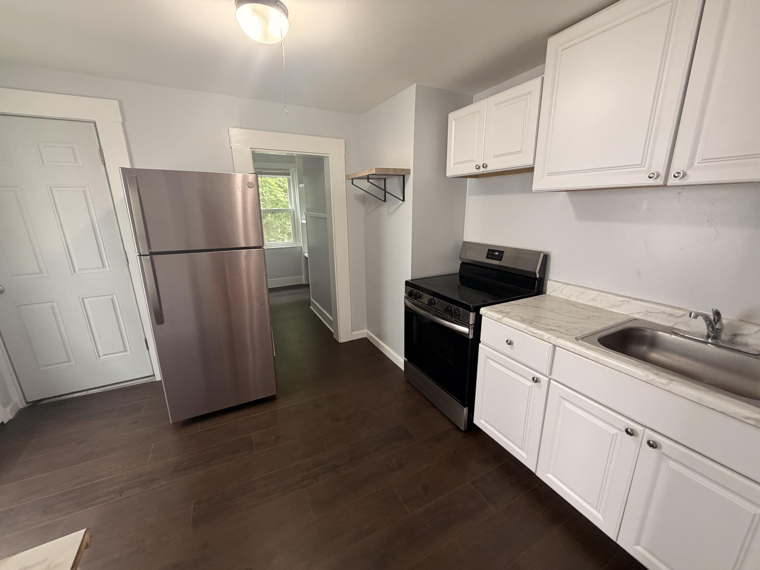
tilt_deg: -15.4
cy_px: 285
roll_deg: +0.0
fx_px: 307
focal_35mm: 14
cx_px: 380
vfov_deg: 85.7
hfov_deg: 102.1
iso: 320
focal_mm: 2.22
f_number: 2.2
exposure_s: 1/88
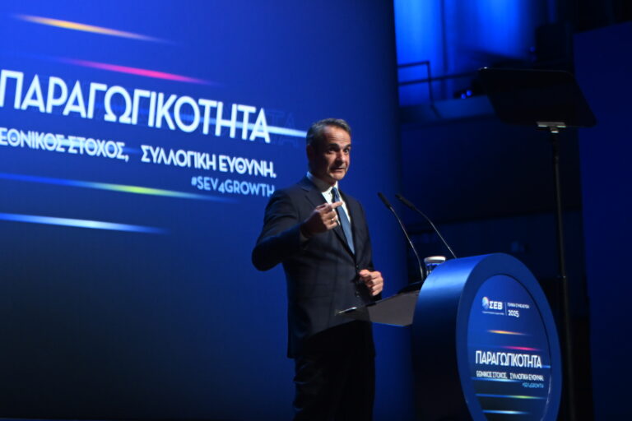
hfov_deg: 14.9
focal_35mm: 138
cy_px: 210
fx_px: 2422
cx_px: 316
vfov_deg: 9.9
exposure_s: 1/320
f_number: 2.8
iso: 2500
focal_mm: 92
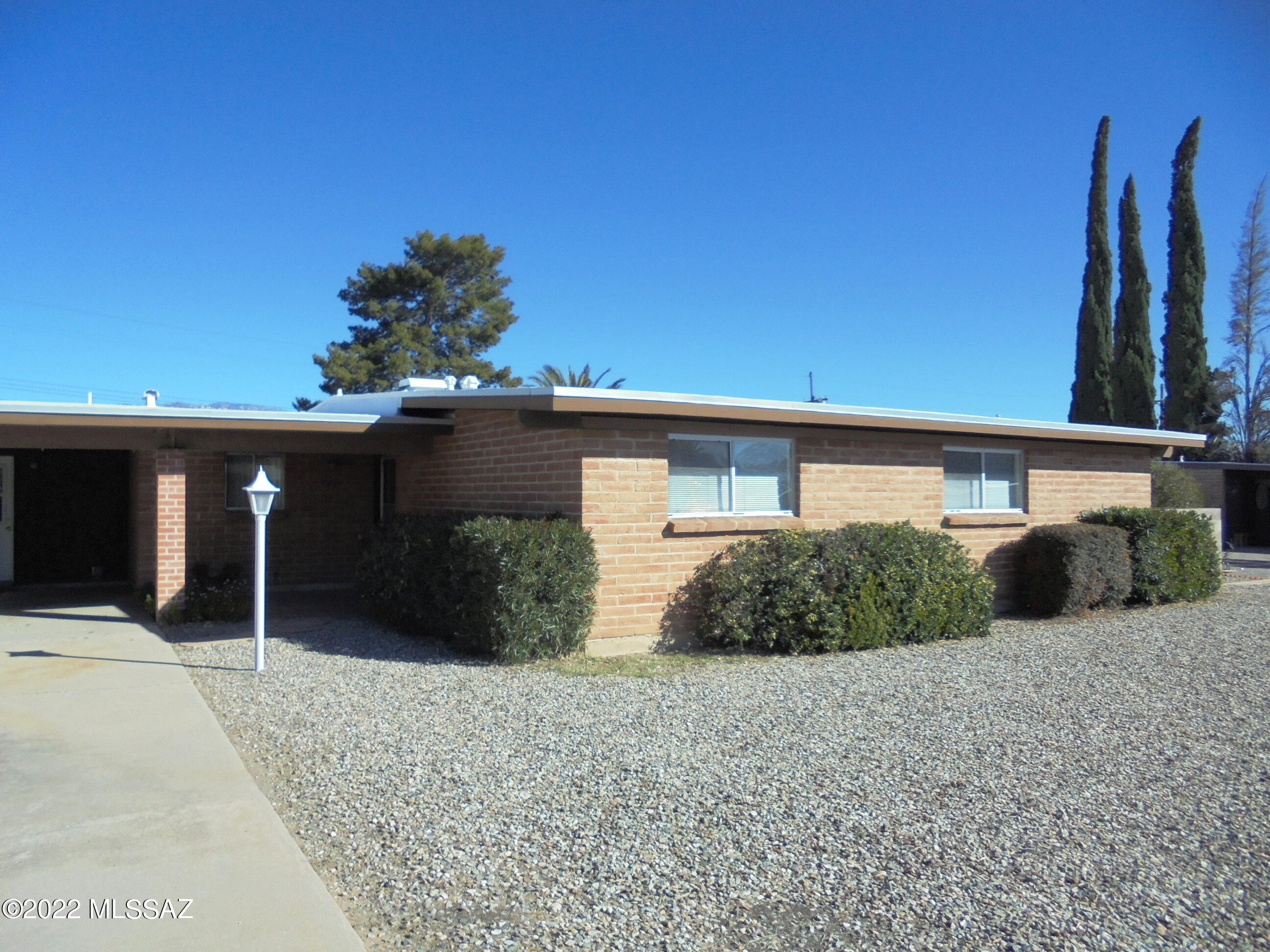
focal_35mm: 26
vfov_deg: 53.1
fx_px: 954
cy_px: 476
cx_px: 635
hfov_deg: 67.3
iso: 100
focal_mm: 4.6
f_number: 11.5
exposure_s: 1/100
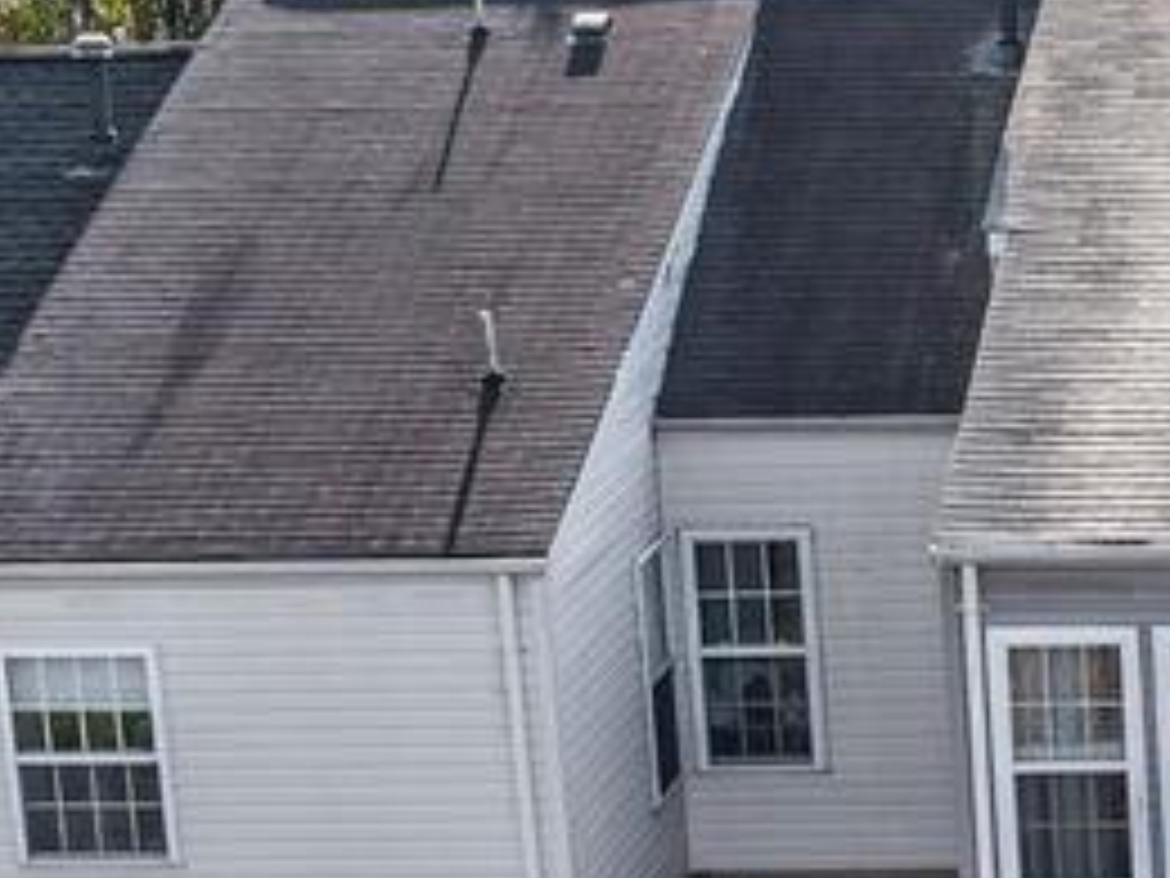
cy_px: 883
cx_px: 1710
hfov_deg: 14.0
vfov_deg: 11.0
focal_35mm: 133
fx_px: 4495
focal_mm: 12.29
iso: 100
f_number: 4
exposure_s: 1/160
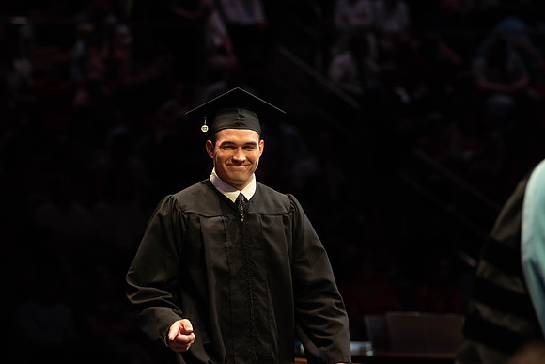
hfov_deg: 10.8
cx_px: 272
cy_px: 182
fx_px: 2877
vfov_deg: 7.2
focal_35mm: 190
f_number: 4.5
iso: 1600
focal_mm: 190
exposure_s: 1/320
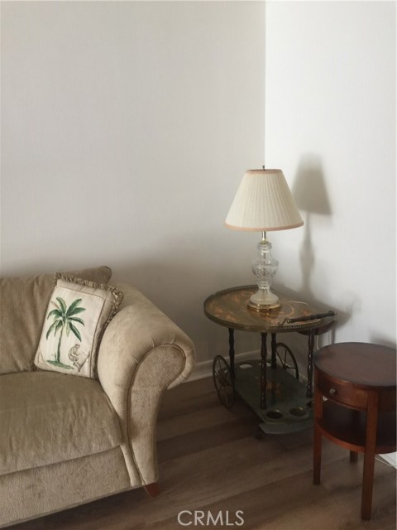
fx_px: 443
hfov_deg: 48.2
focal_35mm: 29
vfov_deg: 61.7
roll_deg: +2.2
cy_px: 265
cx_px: 198
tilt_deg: -10.4
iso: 32
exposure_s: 1/15
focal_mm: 4.15
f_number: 2.2
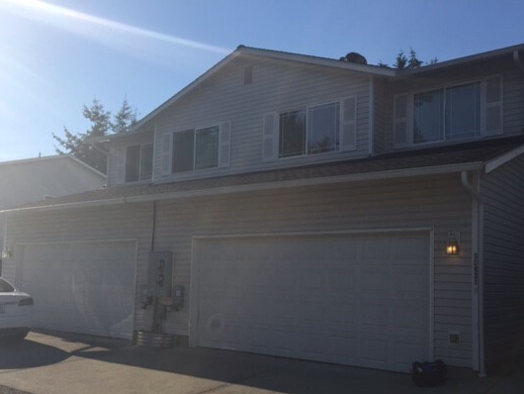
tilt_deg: +5.4
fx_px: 530
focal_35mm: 35
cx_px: 306
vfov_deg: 40.5
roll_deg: -2.9
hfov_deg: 52.4
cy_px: 237
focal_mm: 4.15
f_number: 2.2
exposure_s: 1/2825
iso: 32
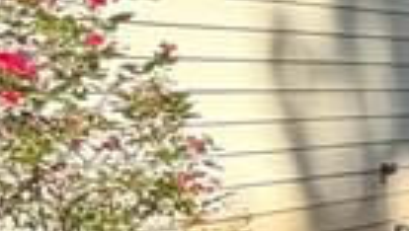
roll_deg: +0.9
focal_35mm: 113
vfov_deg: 10.7
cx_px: 1126
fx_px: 1227
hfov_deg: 12.2
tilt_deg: -7.6
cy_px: 234
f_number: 2.2
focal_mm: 2.22
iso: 50
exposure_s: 1/313
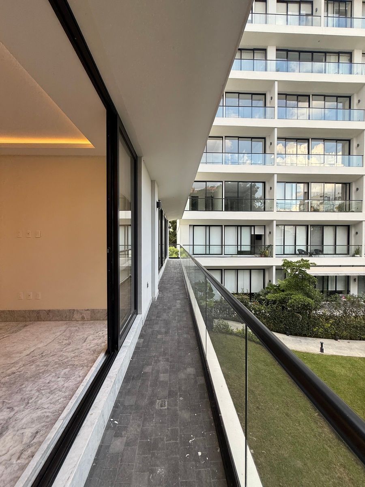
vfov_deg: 102.1
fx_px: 197
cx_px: 182
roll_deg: +0.6
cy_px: 244
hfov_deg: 85.7
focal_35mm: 14
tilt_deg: +2.9
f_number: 2.2
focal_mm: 2.22
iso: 50
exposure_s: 1/99
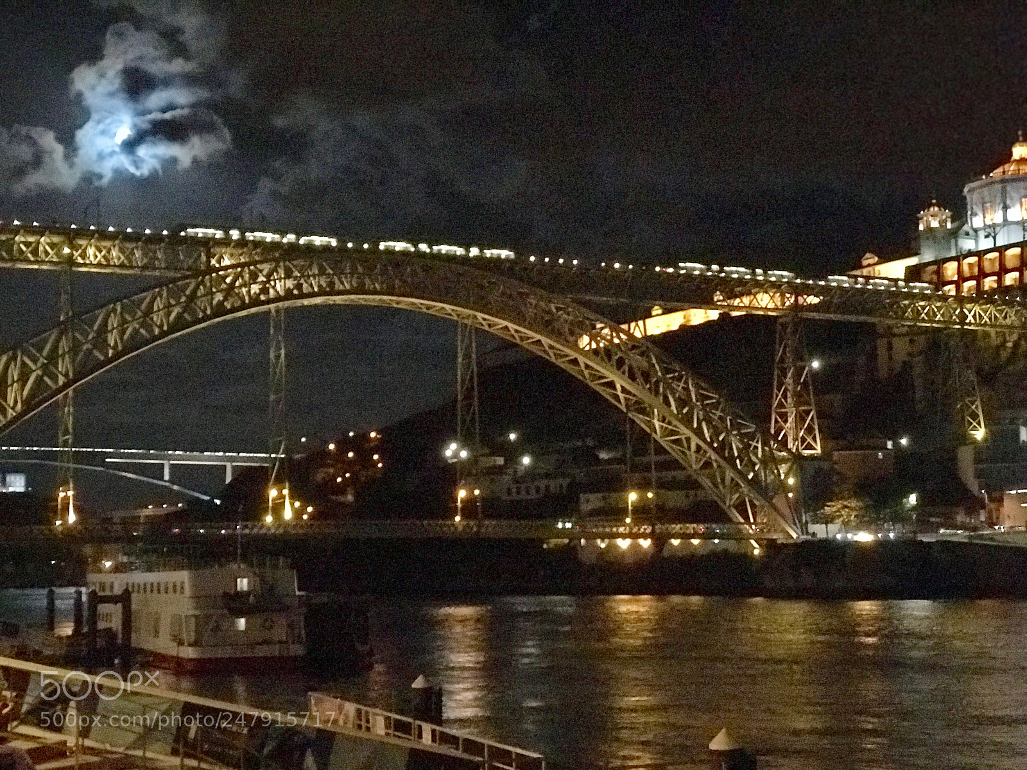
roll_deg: +0.7
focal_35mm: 57
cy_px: 385
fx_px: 1691
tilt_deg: +6.2
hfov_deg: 33.8
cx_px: 514
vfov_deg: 25.7
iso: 1250
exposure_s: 1/50
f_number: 2.8
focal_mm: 6.6
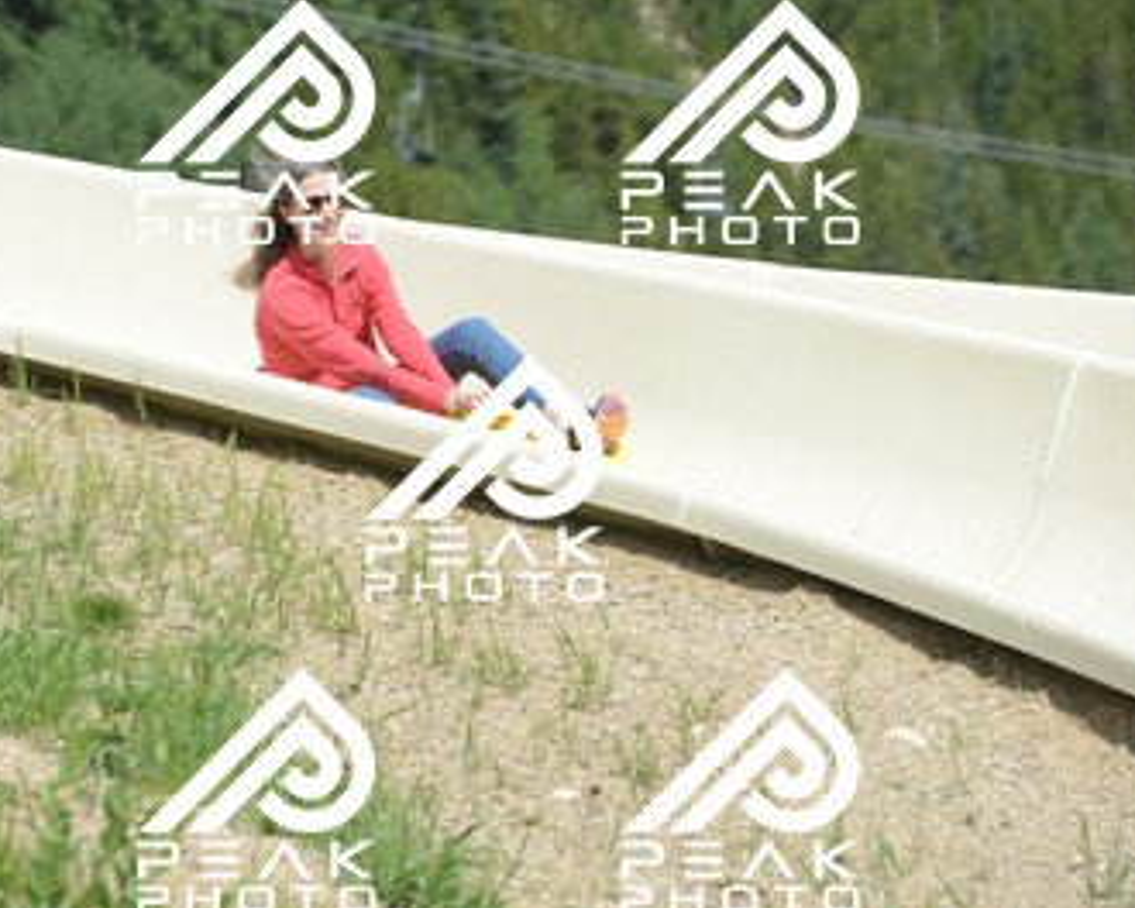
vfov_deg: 7.0
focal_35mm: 222
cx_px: 499
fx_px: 7457
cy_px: 456
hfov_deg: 8.7
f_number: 6.3
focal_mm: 195
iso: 200
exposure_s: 1/640
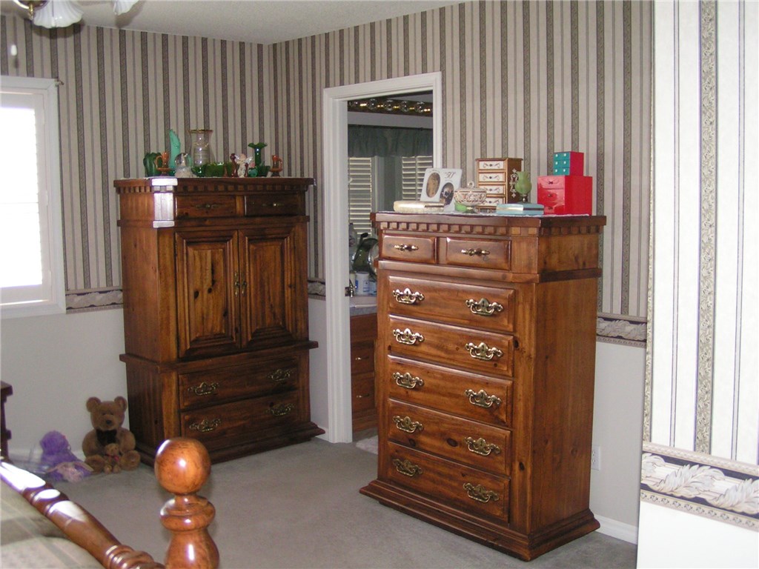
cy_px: 284
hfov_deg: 49.0
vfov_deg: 37.7
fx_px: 833
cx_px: 380
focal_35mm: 38
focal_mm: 5.8
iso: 200
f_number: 2.8
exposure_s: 1/40
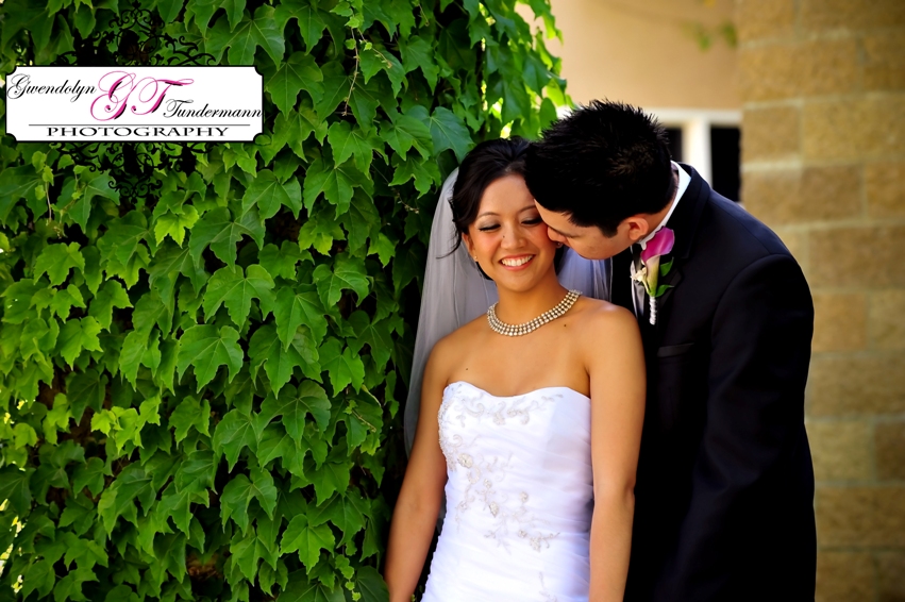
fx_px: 2311
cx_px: 452
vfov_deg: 14.8
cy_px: 301
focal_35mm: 92
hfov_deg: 22.2
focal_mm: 92
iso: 800
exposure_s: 1/500
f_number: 3.5
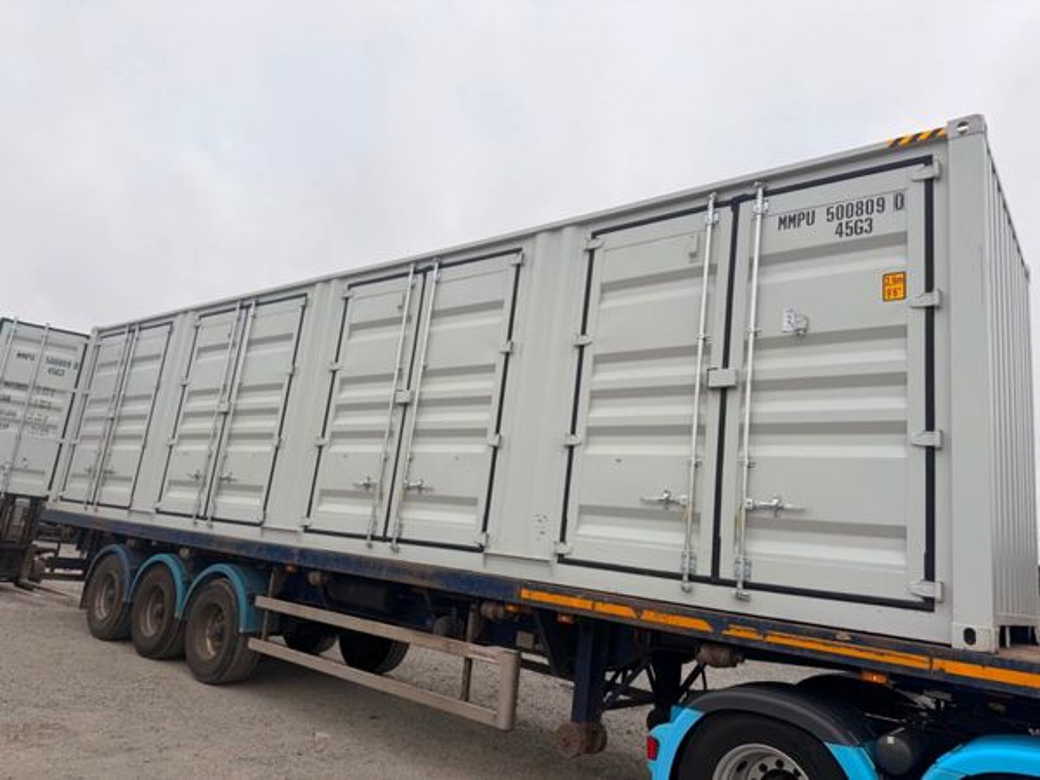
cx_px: 520
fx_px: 721
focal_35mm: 24
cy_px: 390
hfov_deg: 71.6
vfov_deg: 56.8
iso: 80
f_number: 1.78
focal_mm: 6.76
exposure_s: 1/1361
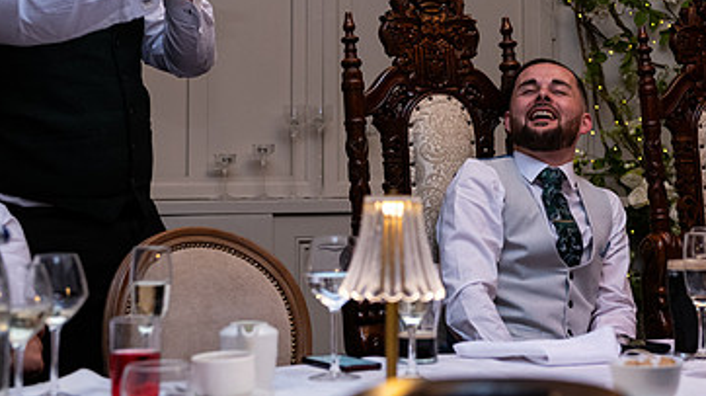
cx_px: 404
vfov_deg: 14.3
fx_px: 1571
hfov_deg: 25.3
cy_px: 69
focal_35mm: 84
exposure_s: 1/160
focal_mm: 50
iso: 1000
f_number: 3.5
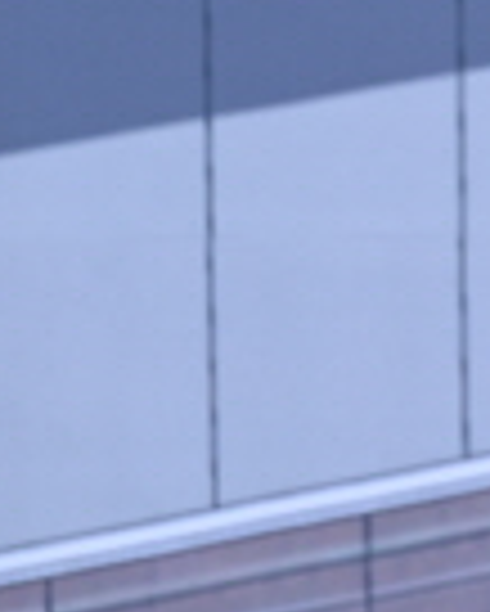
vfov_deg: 2.2
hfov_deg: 1.8
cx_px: 1825
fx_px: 15699
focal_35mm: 867
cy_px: -320
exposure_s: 1/125
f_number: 5.6
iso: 100
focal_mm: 150
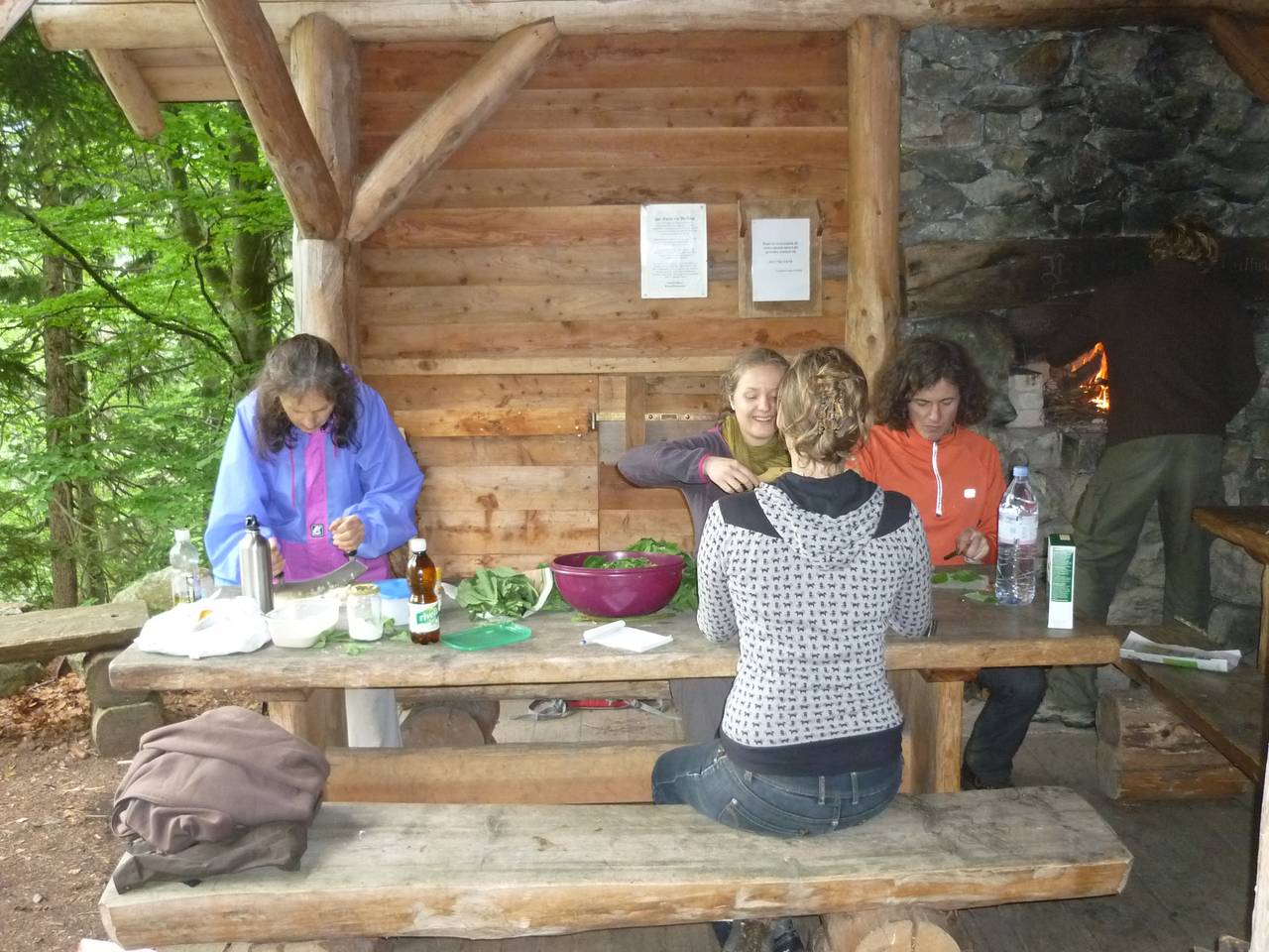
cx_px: 634
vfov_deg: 42.9
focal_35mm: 33
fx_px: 1210
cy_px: 476
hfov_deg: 55.4
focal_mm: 5.5
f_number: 2.8
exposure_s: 1/60
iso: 400
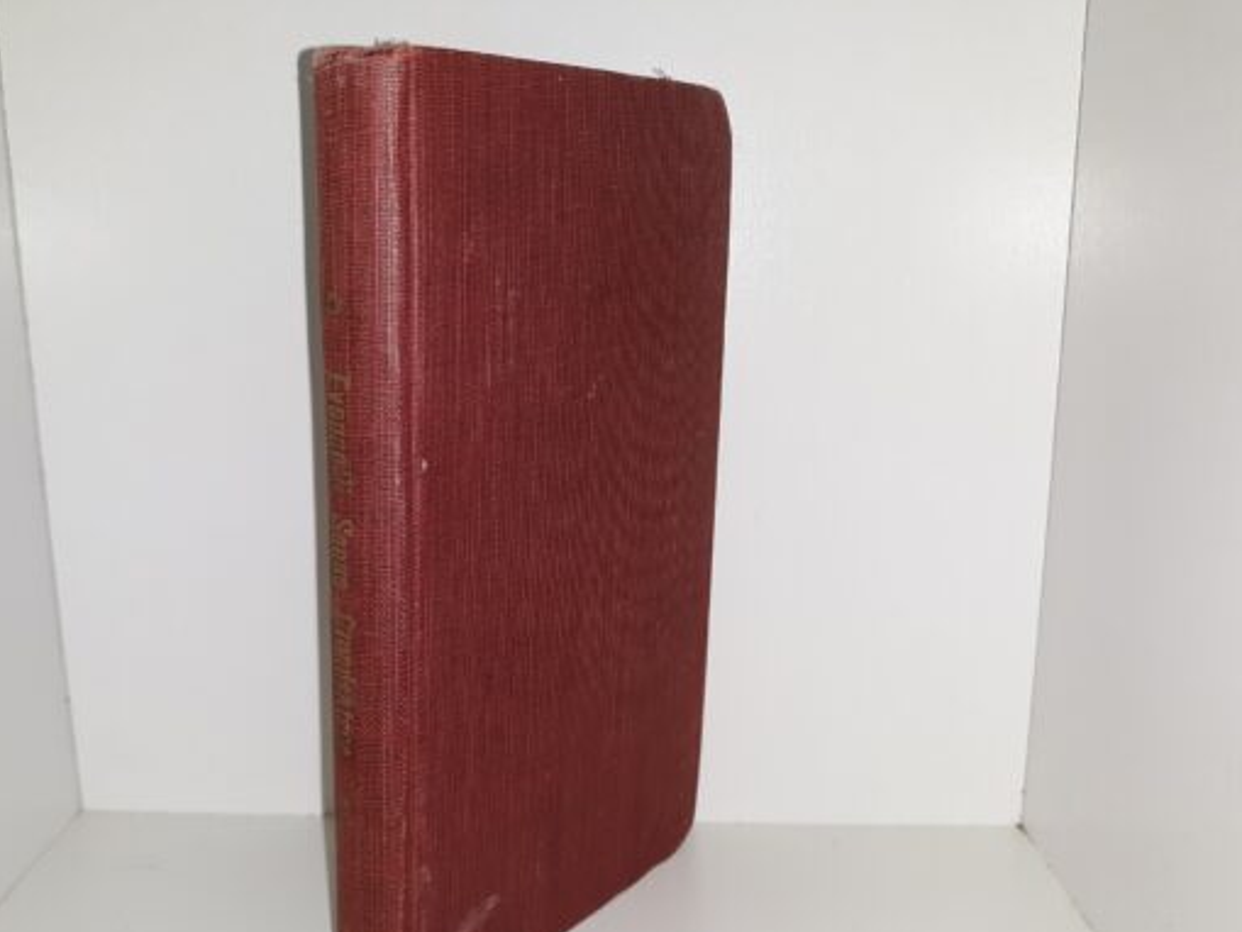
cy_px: 542
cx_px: 549
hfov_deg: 55.2
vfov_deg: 42.8
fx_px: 1184
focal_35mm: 33
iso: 40
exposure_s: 1/158
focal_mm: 3.7
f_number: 1.7
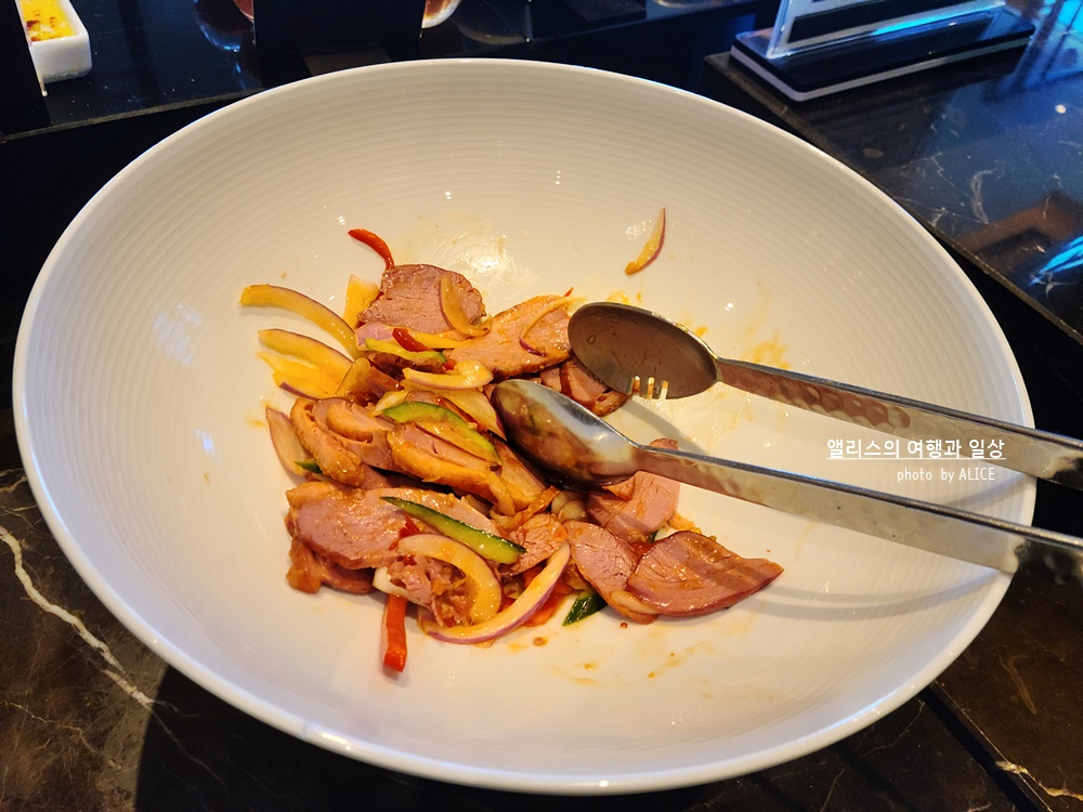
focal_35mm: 28
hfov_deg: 63.4
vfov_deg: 49.7
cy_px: 406
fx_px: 876
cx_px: 542
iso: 200
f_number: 2
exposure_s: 1/59
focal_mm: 5.9
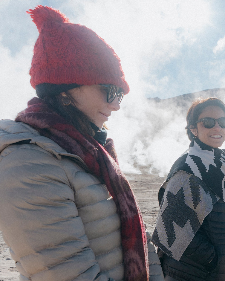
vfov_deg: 40.8
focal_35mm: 45
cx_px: 256
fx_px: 374
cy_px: 177
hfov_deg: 29.6
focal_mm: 16
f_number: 5
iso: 200
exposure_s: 1/500
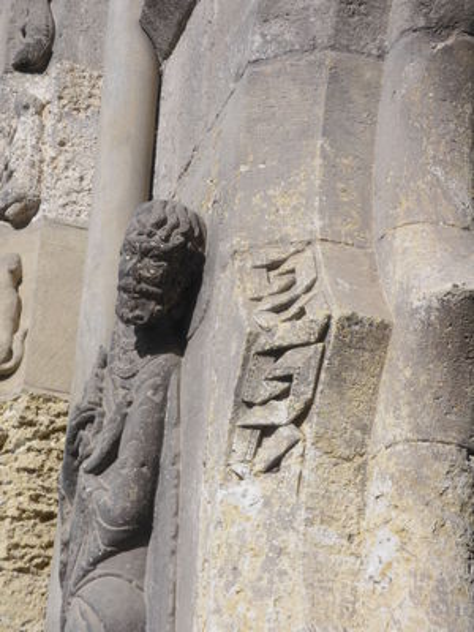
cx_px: 237
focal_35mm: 112
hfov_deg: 13.2
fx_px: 2045
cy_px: 316
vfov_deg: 17.6
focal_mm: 18.6
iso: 64
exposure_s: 1/500
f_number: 5.9
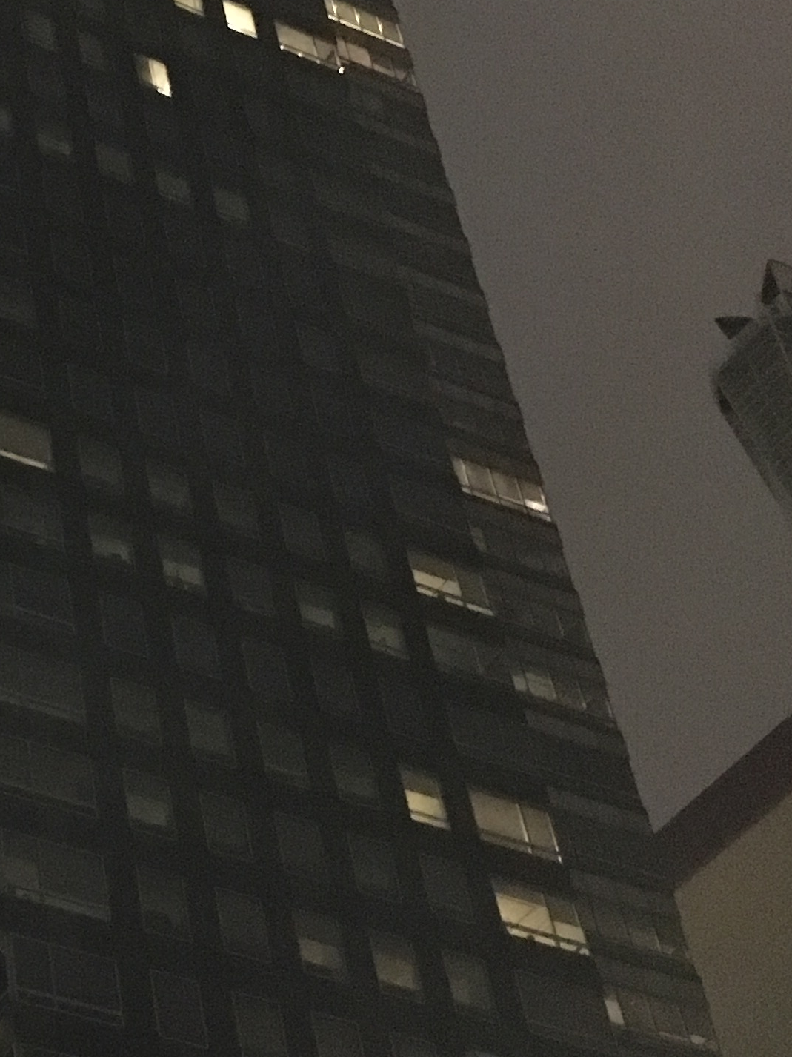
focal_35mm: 82
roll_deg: +2.9
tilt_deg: +43.9
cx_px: -131
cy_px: 570
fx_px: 2502
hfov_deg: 17.3
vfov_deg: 23.8
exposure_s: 1/15
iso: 800
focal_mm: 4.15
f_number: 2.2
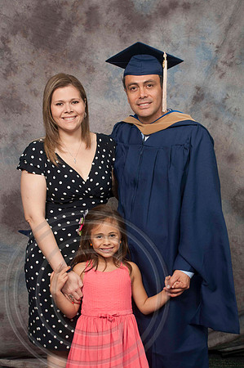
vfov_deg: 35.1
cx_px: 122
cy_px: 184
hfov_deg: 23.7
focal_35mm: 57
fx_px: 581
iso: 200
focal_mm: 38
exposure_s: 1/60
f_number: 5.6
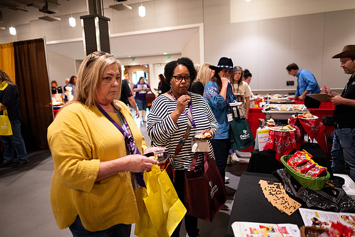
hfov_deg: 73.7
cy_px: 118
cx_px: 178
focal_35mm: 24
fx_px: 237
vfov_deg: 53.2
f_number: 1.8
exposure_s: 1/200
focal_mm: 24
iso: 1250
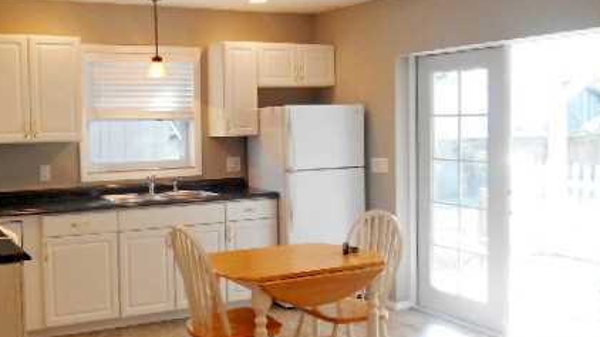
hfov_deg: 47.0
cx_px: 229
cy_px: 154
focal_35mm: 43
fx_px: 684
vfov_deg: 27.7
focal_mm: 4.7
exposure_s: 1/30
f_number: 3.4
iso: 125
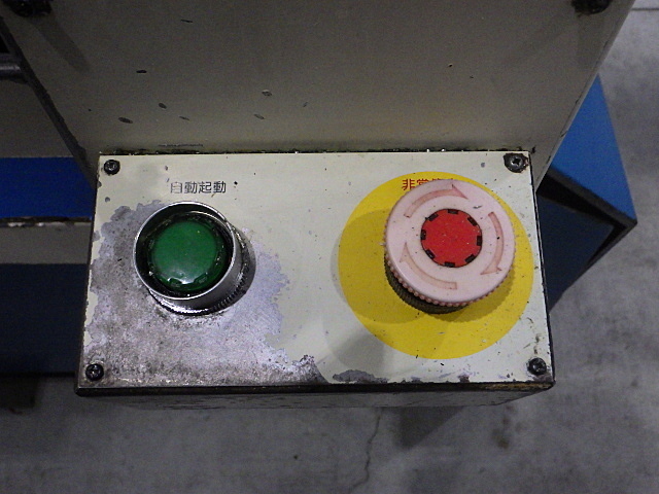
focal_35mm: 34
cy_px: 247
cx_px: 330
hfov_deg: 54.0
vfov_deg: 41.8
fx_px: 647
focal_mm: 6.1
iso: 400
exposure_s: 1/50
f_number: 3.8
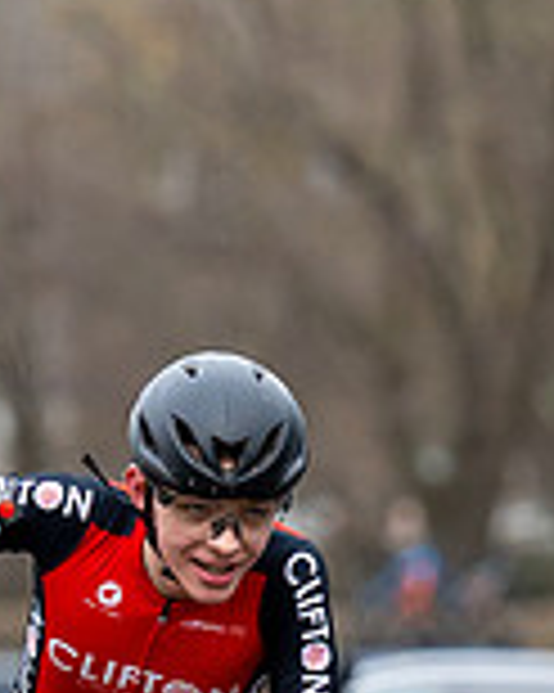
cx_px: 157
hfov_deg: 1.4
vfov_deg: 1.8
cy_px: 573
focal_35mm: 1079
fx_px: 22136
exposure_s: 1/1000
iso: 800
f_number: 3.2
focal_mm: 156
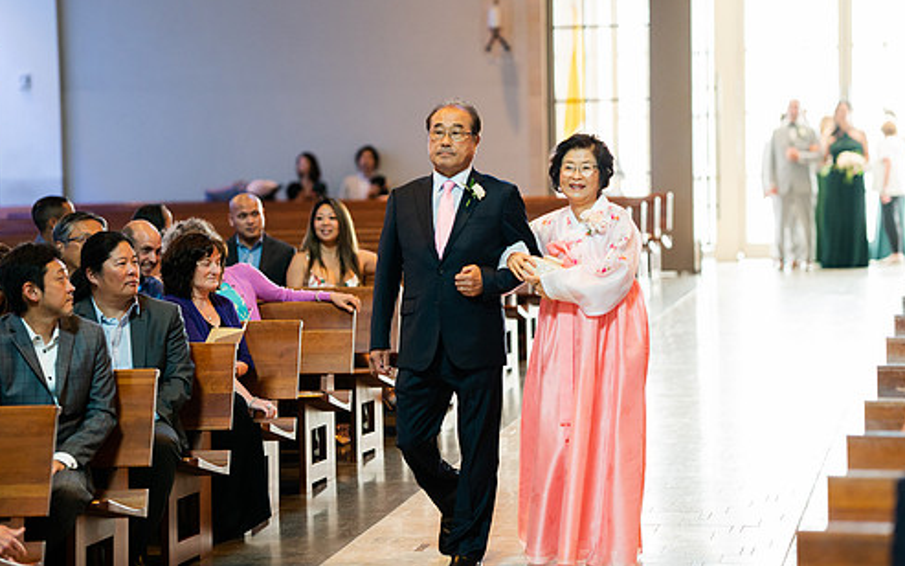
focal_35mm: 102
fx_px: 2515
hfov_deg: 20.4
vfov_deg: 12.8
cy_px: 260
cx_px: 505
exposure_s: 1/200
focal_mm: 85
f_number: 1.8
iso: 2000
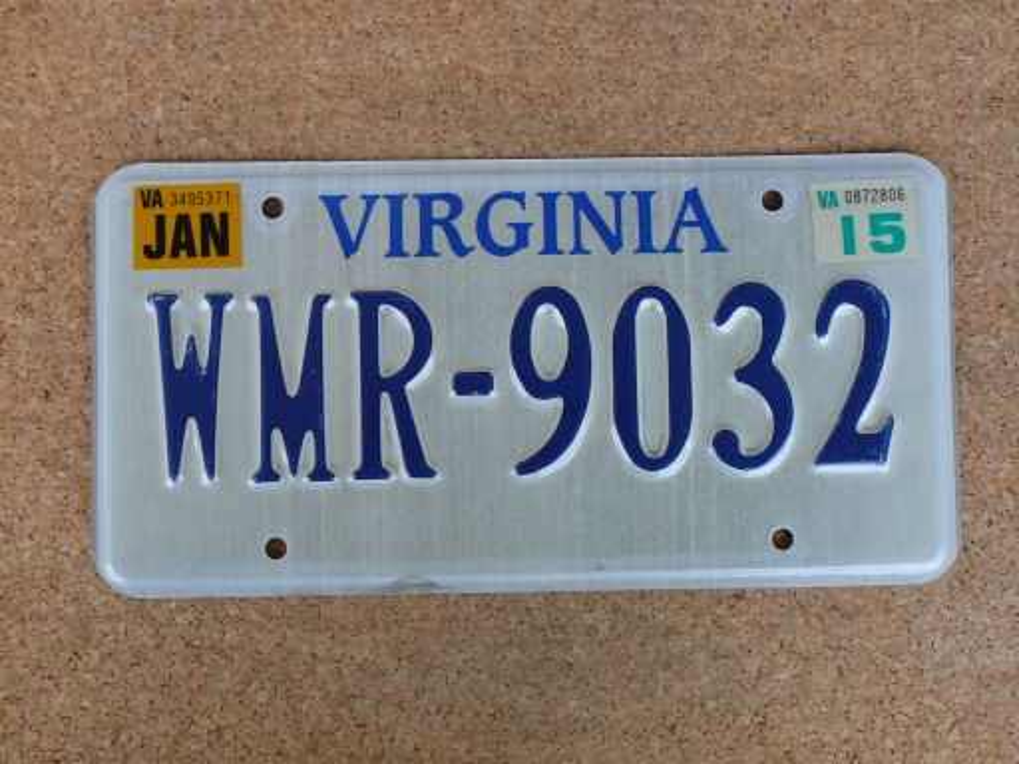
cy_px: 382
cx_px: 510
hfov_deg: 42.1
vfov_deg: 32.2
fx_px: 1325
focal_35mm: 45
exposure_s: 1/60
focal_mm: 6.7
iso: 100
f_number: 3.2
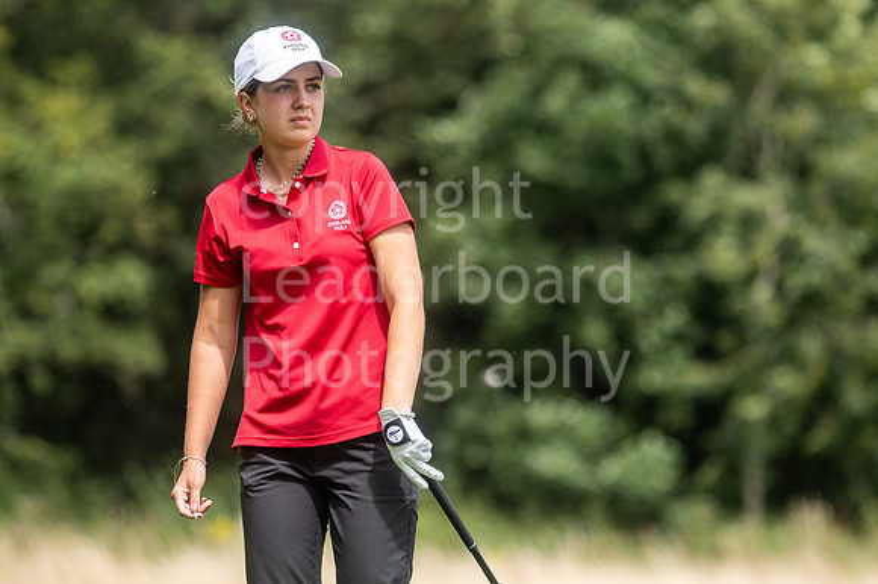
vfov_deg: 3.1
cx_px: 439
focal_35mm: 450
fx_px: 10968
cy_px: 292
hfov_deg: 4.6
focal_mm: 300
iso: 200
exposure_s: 1/1250
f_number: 5
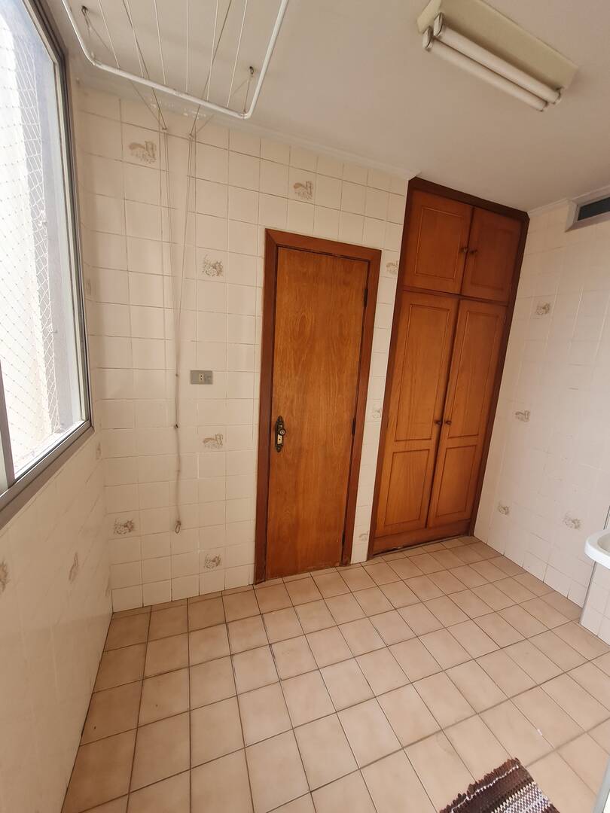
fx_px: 305
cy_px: 406
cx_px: 305
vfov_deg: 106.2
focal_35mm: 13
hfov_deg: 89.9
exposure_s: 1/60
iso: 64
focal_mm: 1.74
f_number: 2.2
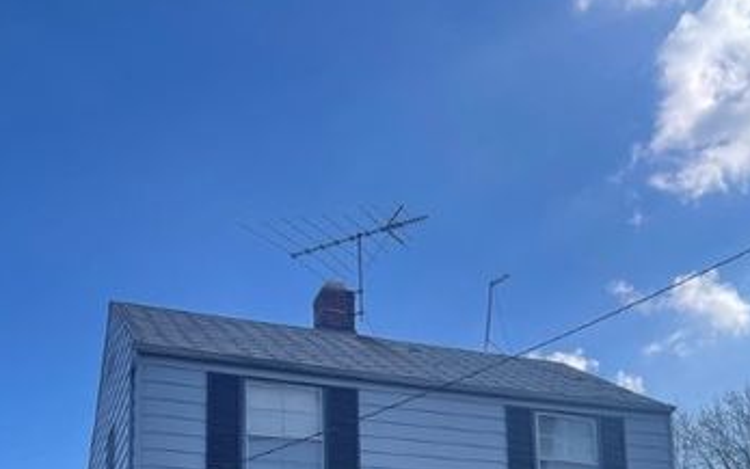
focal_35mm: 53
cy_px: 559
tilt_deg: +11.8
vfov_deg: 22.5
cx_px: 482
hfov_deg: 37.9
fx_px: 1083
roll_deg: +1.9
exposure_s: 1/1689
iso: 32
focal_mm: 4.2
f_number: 1.6
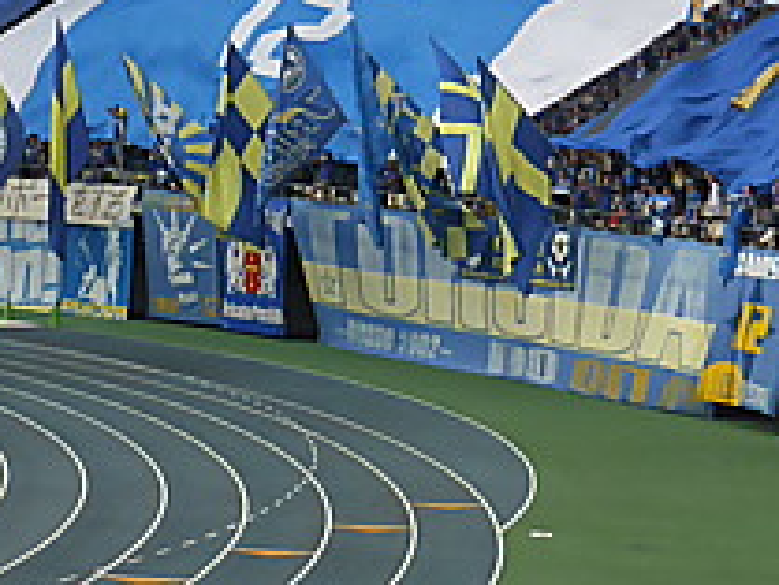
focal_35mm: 94
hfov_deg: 20.8
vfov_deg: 15.3
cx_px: 313
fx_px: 2117
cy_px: -82
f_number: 3.9
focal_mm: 7.4
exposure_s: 1/500
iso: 250
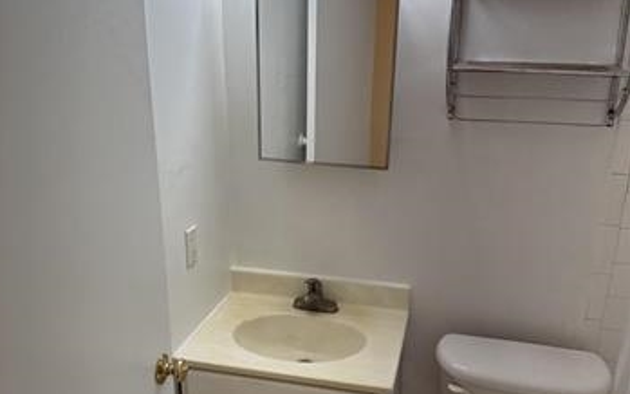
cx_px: 309
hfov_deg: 55.3
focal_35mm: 35
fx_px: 601
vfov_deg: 36.1
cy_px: 246
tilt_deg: -19.2
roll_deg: -1.0
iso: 100
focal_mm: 6.86
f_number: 1.78
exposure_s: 1/163
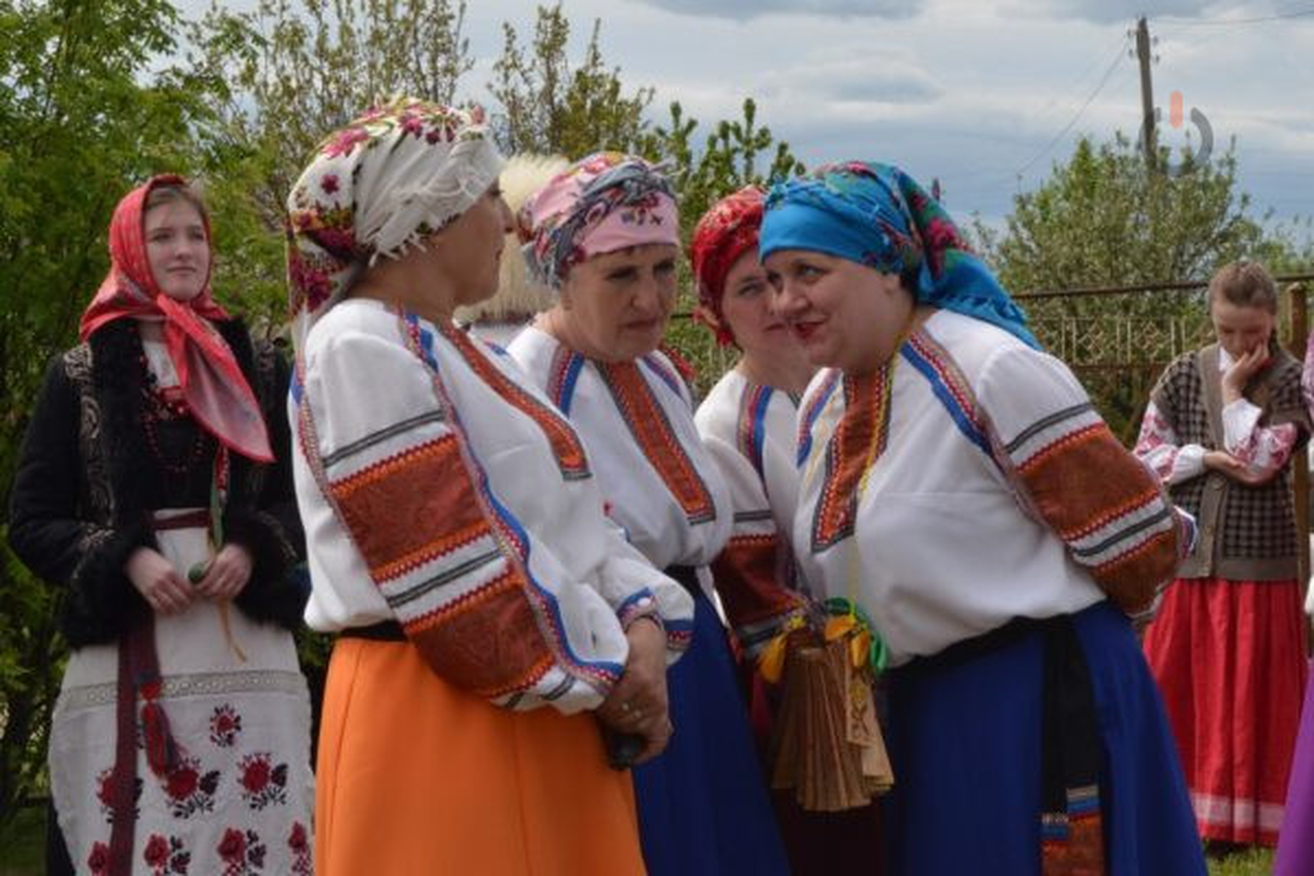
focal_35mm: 68
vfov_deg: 20.2
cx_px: 657
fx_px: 2464
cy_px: 438
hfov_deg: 29.9
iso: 800
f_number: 29
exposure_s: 1/320
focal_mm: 45
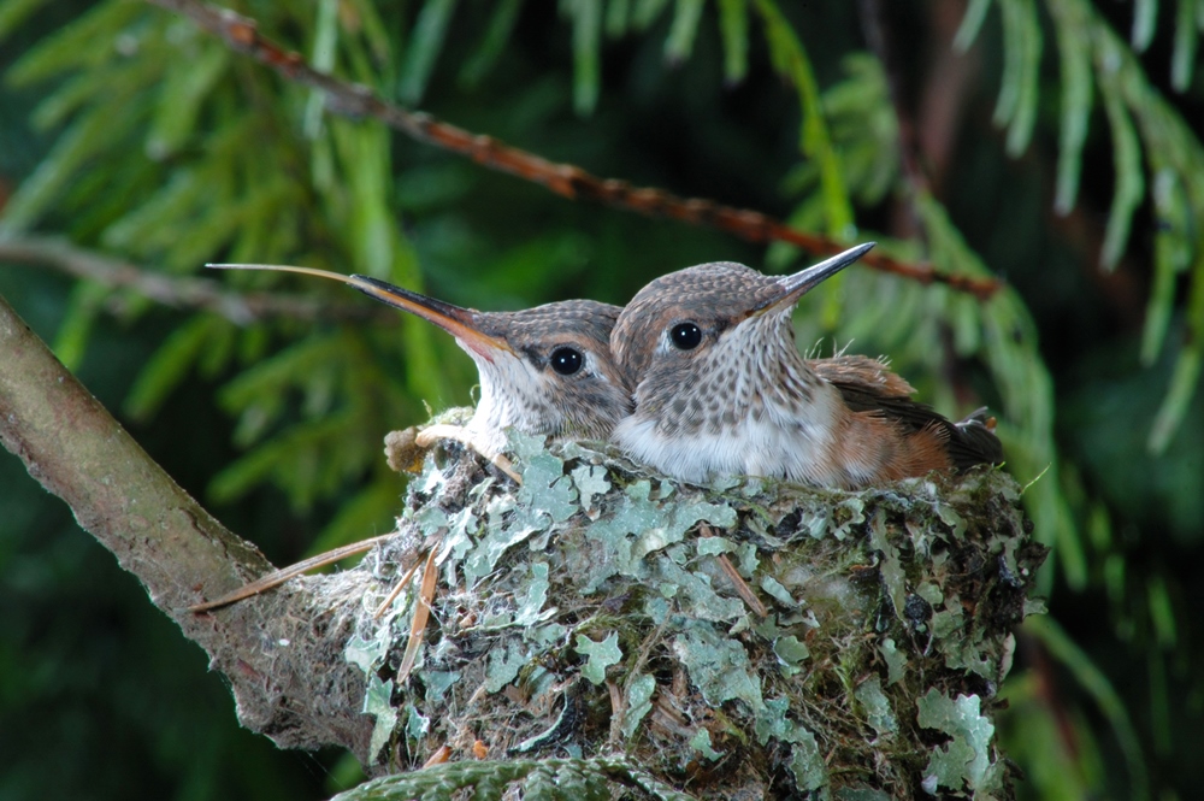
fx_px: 15037
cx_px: 602
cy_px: 400
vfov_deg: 3.0
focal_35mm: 450
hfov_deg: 4.6
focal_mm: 300
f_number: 40
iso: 200
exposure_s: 1/8000
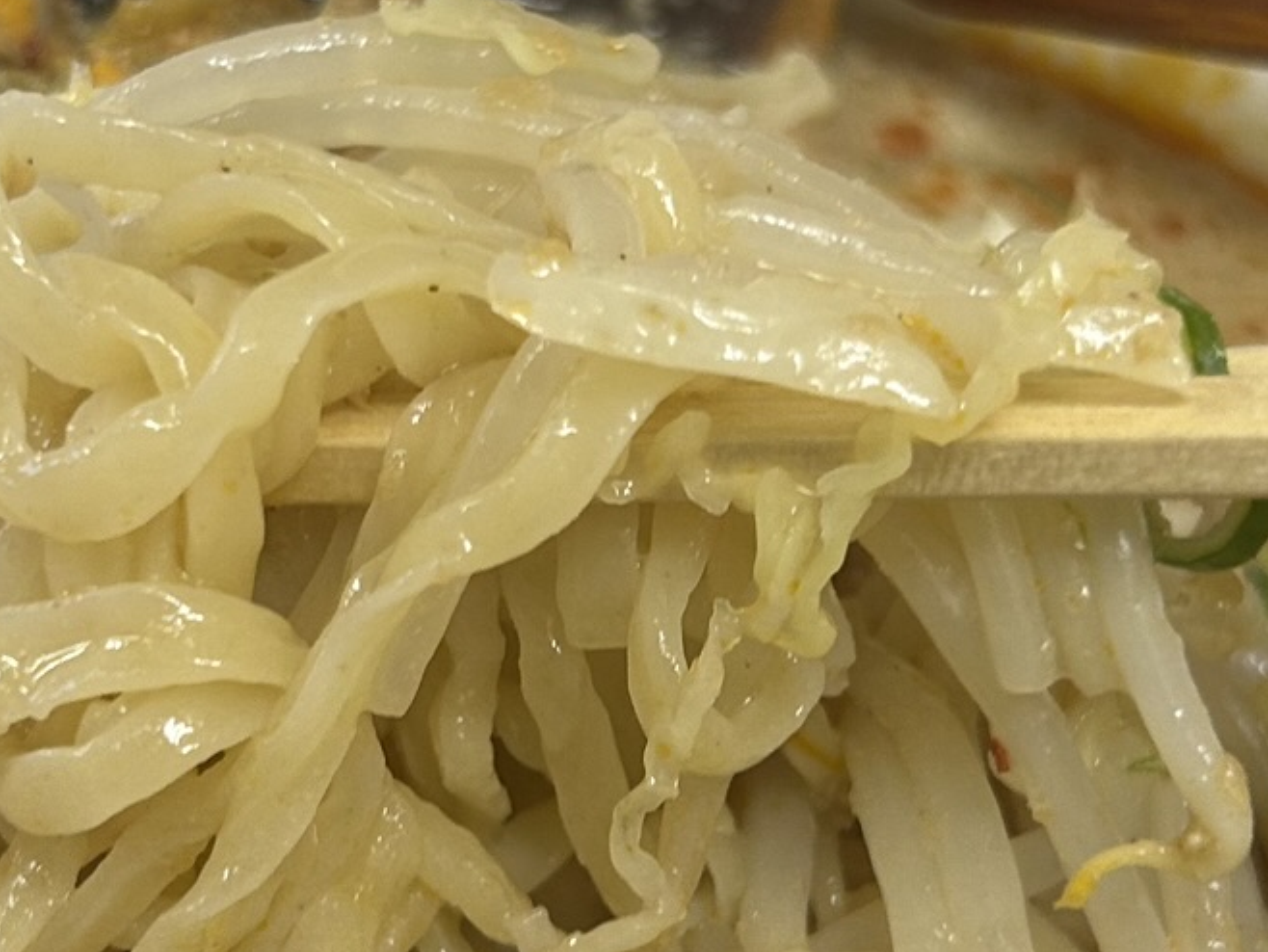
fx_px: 2895
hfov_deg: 24.7
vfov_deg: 18.7
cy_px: 557
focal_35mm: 79
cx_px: 578
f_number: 1.5
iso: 100
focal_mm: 5.7
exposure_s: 1/50
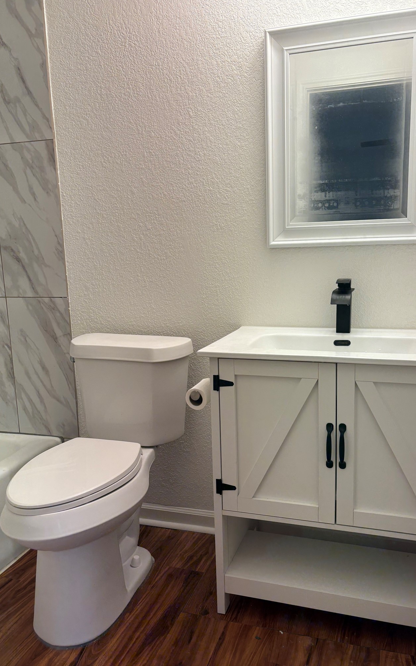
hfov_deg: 44.4
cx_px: 238
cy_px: 336
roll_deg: +0.5
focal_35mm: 28
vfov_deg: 66.5
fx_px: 508
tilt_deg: -8.4
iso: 64
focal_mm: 5.96
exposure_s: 1/120
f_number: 1.6
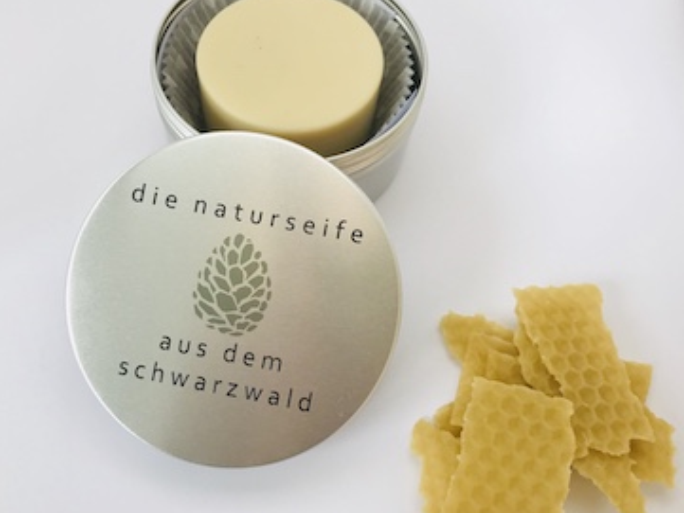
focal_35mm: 31
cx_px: 307
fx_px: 613
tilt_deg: -61.6
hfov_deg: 58.2
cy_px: 242
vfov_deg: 45.4
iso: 32
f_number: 1.8
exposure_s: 1/100
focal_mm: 3.99
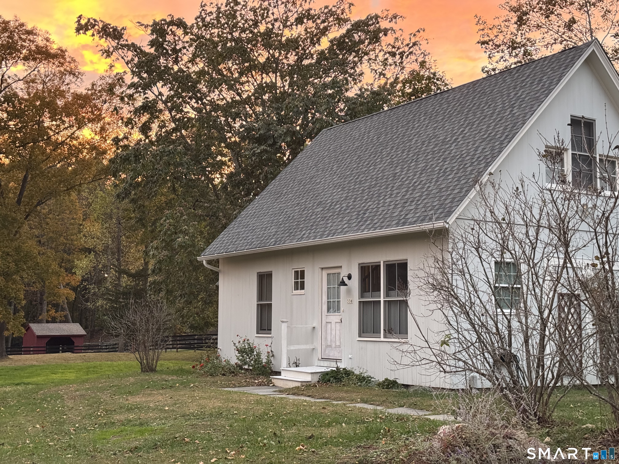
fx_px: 858
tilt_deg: +5.7
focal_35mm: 48
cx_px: 310
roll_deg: -0.7
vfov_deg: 30.3
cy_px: 232
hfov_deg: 39.7
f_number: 1.78
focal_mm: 6.76
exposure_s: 1/30
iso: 800
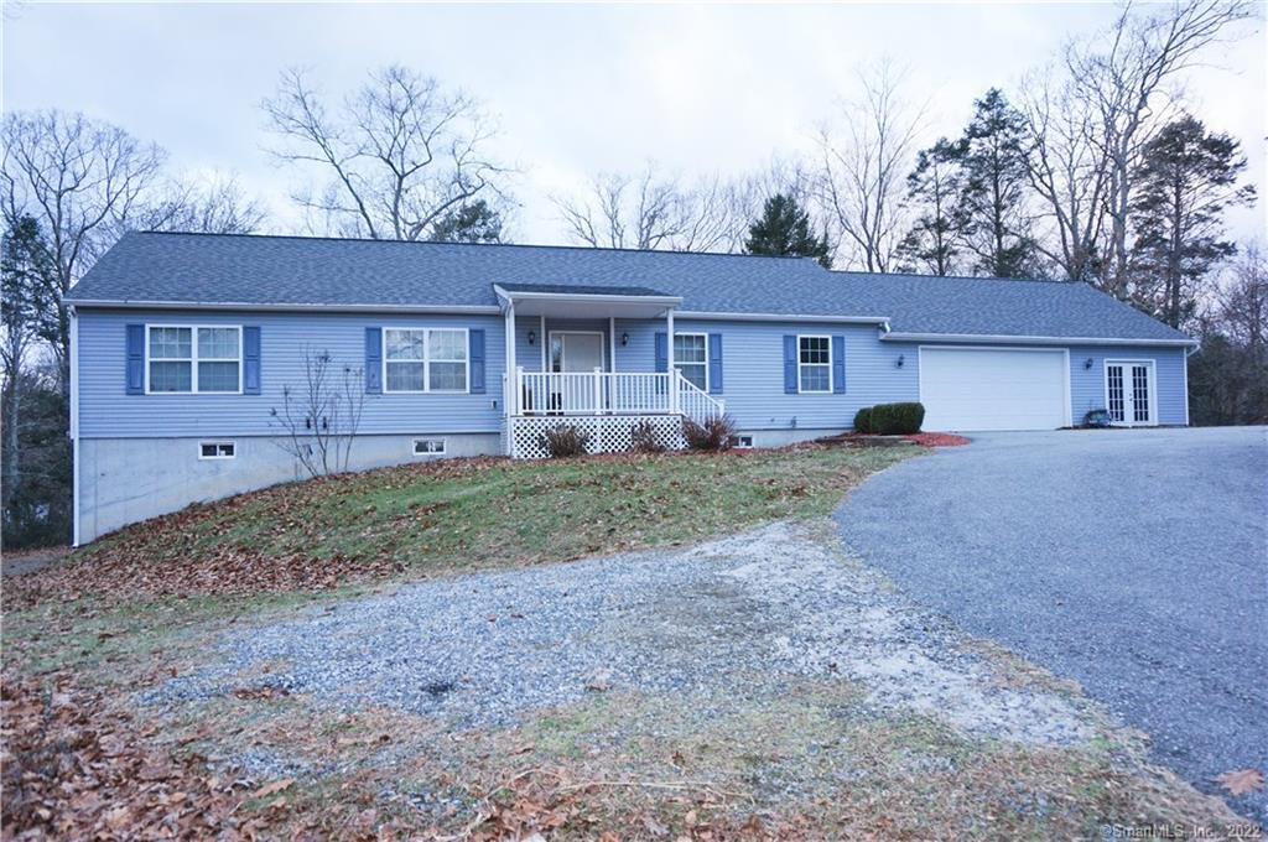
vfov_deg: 53.0
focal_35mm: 24
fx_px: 844
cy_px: 421
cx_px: 634
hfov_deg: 73.8
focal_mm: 16
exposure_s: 1/160
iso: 200
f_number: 4
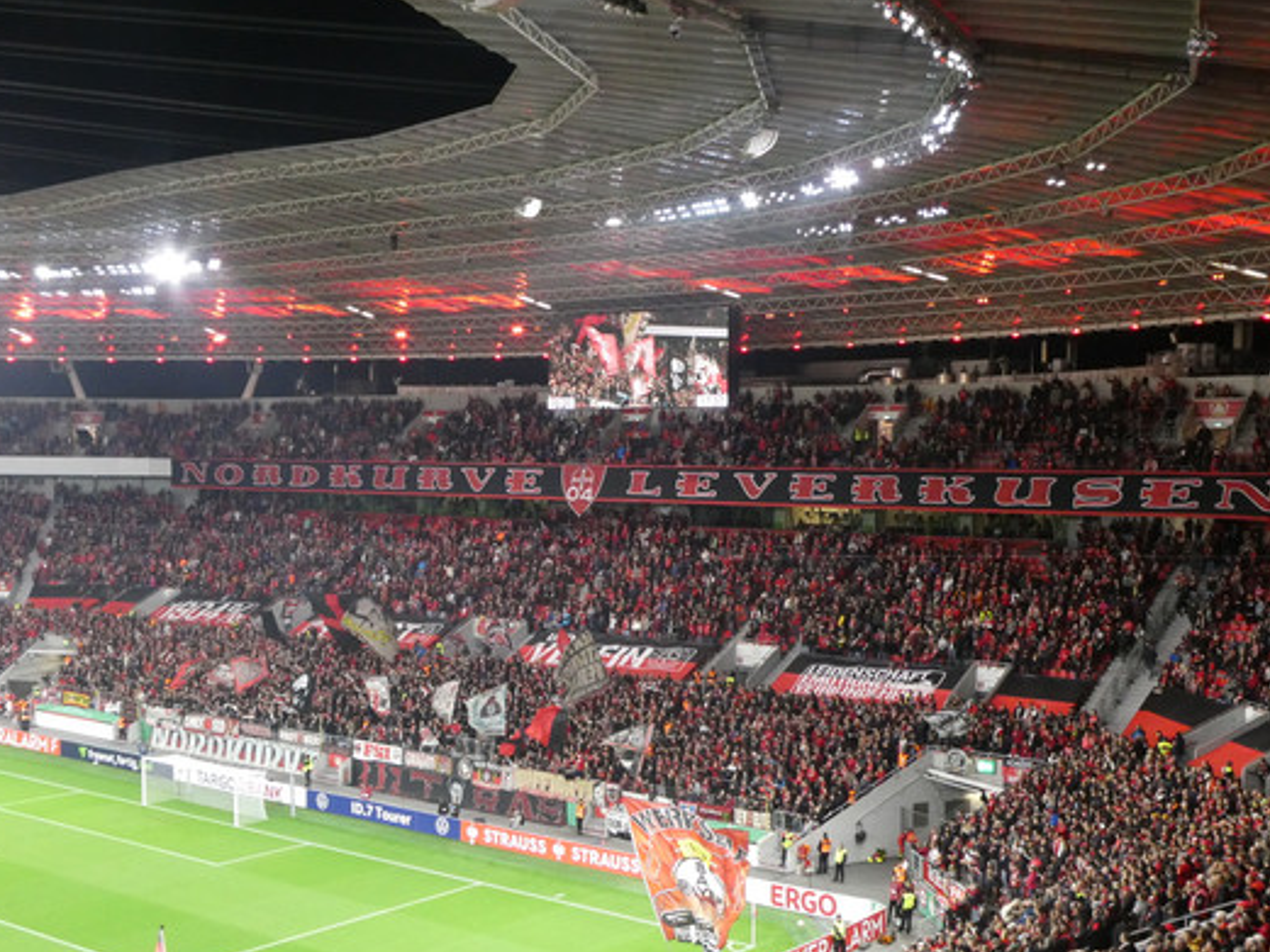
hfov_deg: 43.8
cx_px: 570
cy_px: 553
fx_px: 1578
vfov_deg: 33.5
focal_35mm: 43
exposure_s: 1/80
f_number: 3.7
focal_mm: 6.3
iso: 640
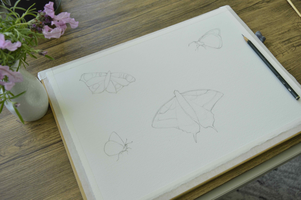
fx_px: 301
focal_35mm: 36
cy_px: 100
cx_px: 150
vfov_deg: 36.8
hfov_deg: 53.2
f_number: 5.6
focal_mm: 24
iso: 400
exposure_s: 1/40
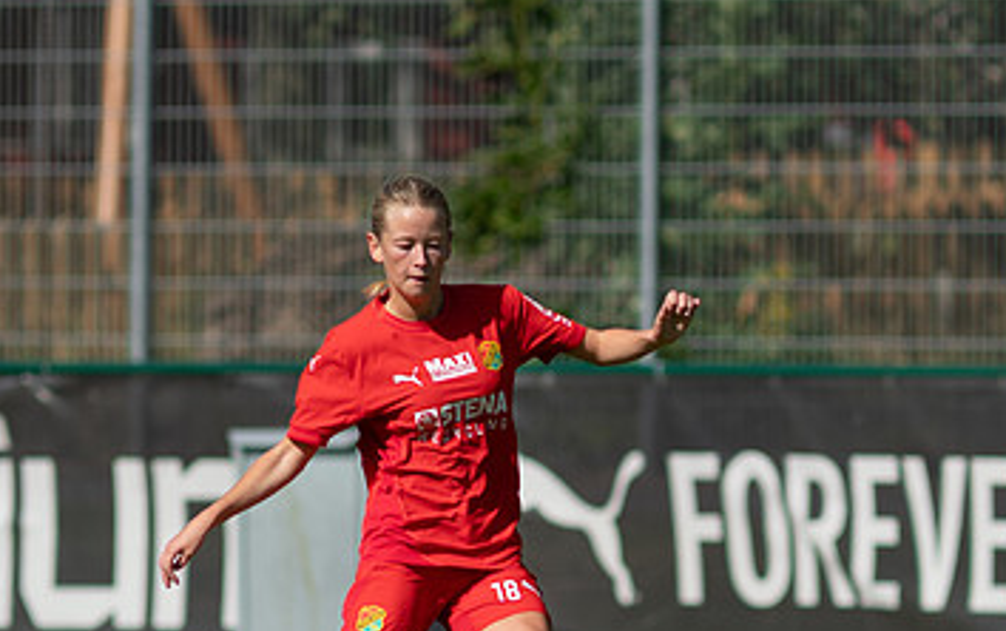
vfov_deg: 1.4
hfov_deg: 2.2
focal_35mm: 935
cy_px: 583
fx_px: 25659
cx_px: 501
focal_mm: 300
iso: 100
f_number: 3.2
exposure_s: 1/3200
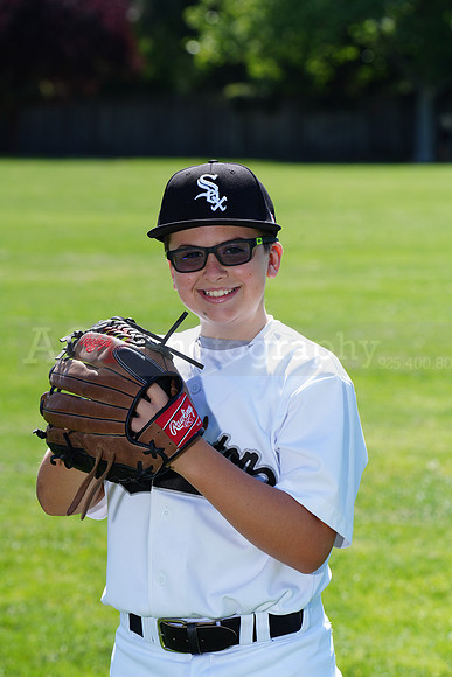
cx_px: 226
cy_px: 338
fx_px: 3463
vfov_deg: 11.2
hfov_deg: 7.5
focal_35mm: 184
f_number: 9
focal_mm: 184
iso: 200
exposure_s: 1/250
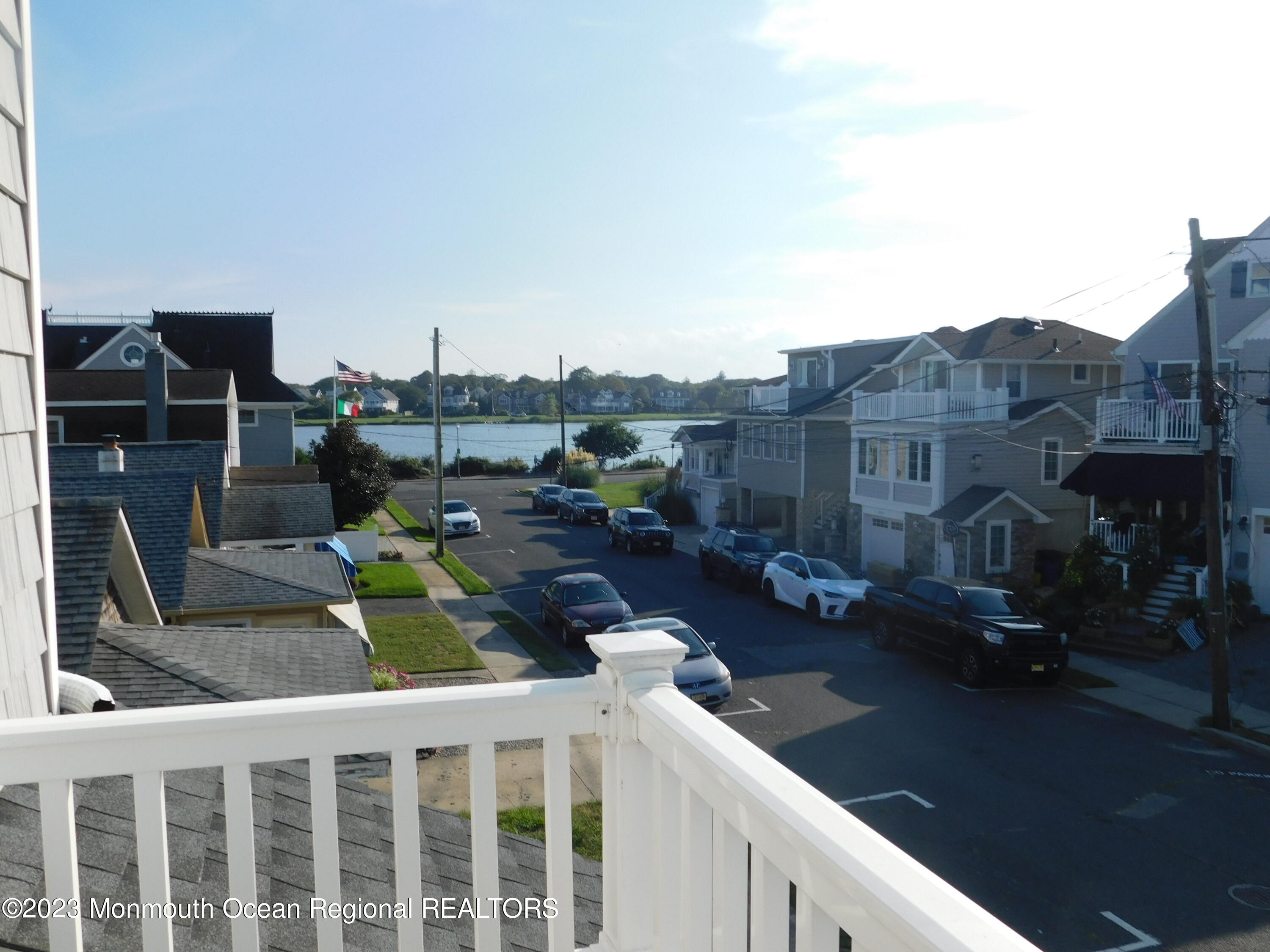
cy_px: 476
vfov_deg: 46.8
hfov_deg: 60.0
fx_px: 1101
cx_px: 635
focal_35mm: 30
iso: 125
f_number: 6.4
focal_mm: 5.3
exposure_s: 1/400
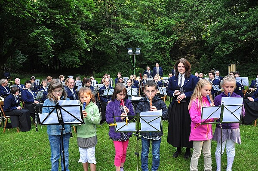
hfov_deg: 67.5
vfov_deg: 47.8
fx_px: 193
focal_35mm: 27
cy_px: 86
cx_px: 129
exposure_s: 1/180
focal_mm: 18
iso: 400
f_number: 3.5
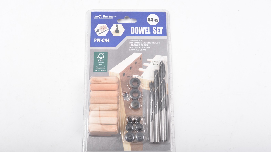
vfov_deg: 23.5
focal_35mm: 51
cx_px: 134
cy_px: 82
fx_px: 367
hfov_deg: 40.6
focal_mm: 48
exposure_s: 1/200
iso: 125
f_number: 7.1
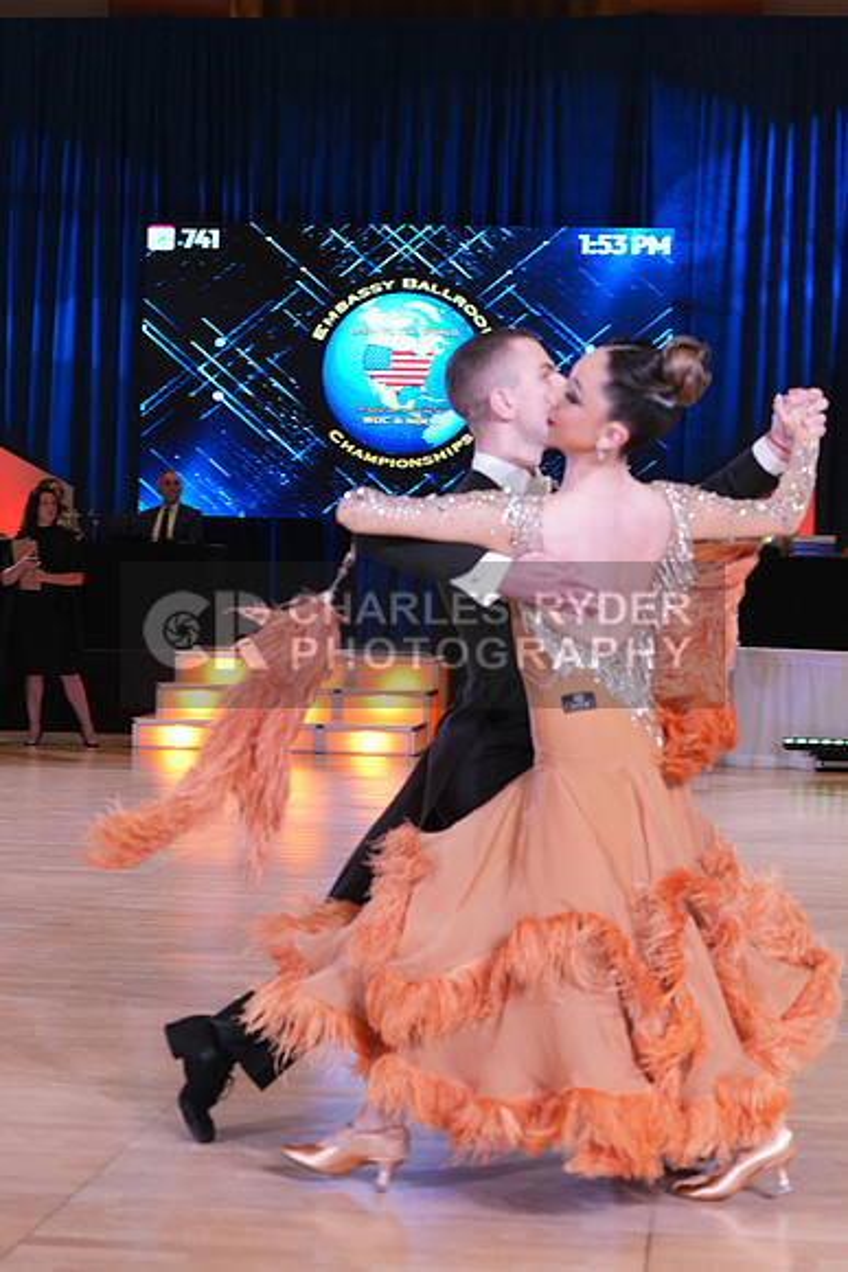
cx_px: 424
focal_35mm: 70
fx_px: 2472
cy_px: 636
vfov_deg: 28.8
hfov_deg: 19.5
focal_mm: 70
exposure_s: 1/250
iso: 2500
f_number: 5.6
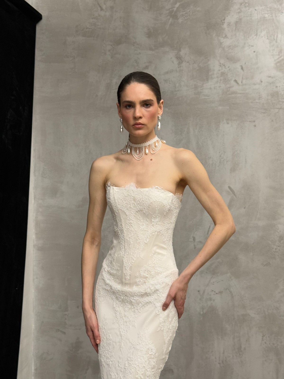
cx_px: 142
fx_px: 525
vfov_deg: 39.7
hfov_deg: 30.3
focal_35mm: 48
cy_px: 190
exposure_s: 1/60
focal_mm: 6.76
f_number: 1.78
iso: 100
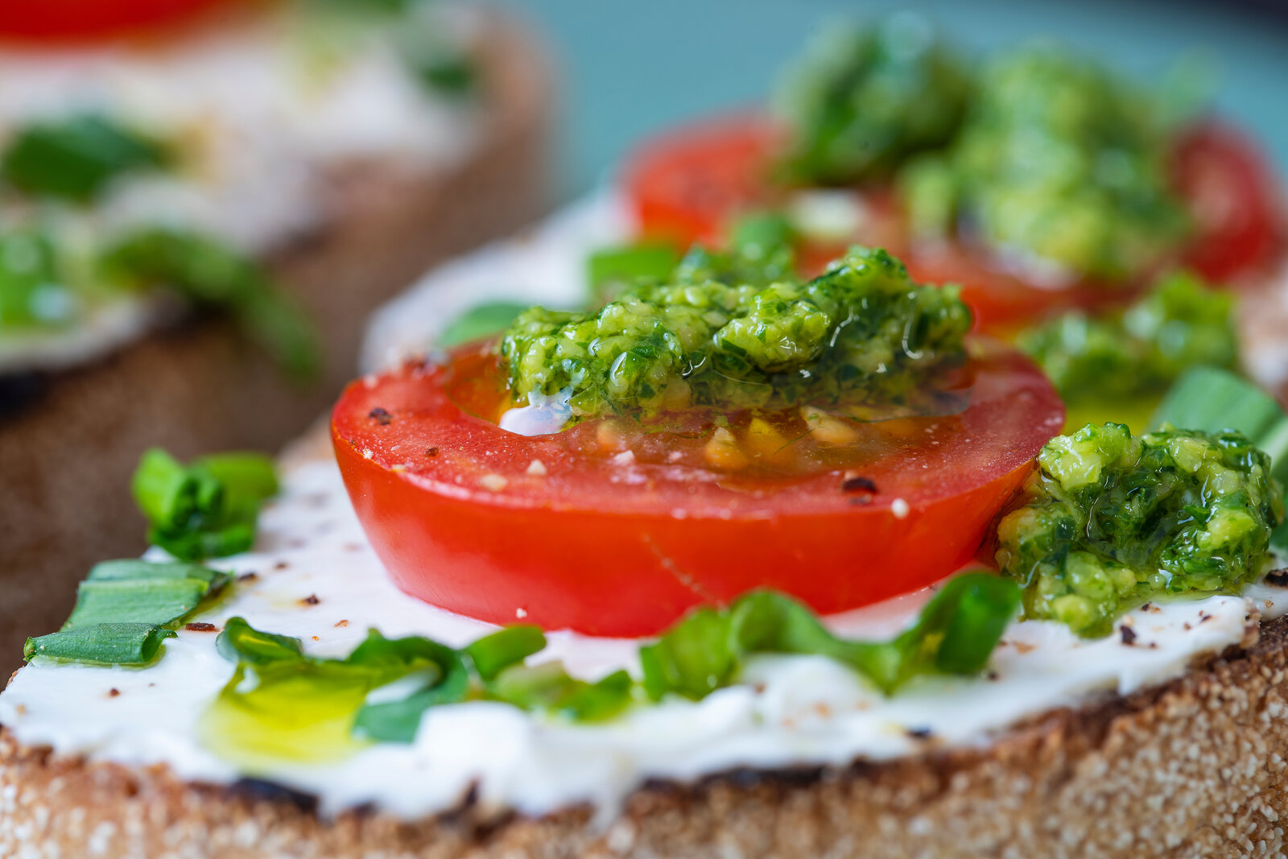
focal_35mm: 100
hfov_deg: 20.4
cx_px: 644
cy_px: 430
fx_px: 3578
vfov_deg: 13.7
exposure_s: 1/2
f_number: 8
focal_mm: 100
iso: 100
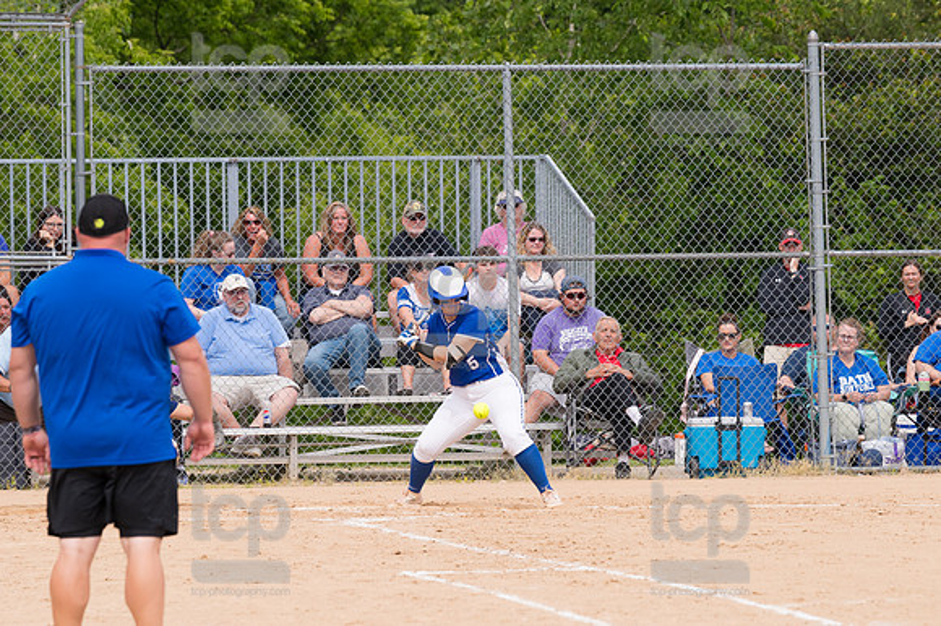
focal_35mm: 300
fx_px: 7837
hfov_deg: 6.9
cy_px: 313
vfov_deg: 4.6
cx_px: 470
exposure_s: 1/1600
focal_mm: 200
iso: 320
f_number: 5.6
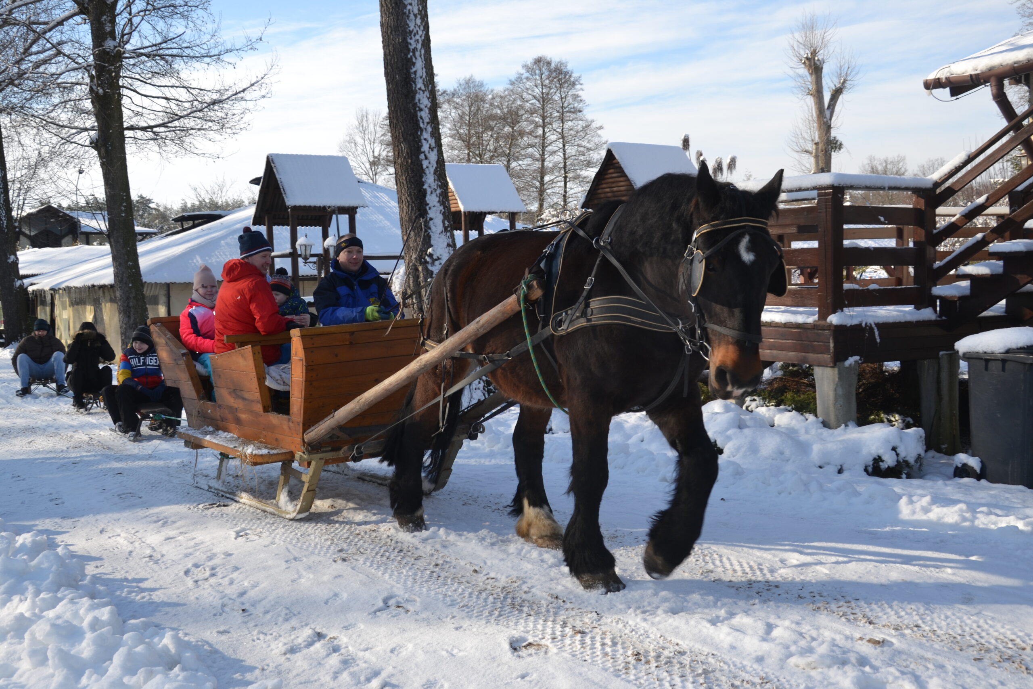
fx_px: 1076
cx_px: 516
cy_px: 344
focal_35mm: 38
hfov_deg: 51.3
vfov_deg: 35.5
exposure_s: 1/200
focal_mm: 25
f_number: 8
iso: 100
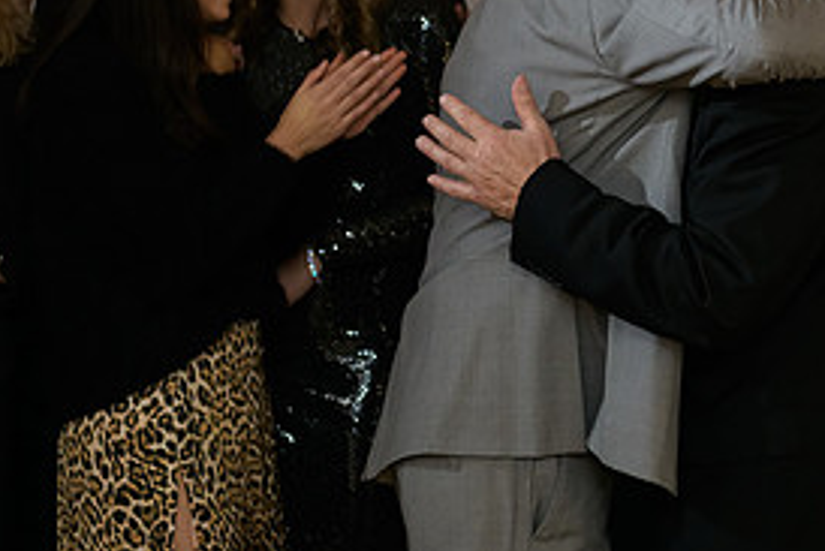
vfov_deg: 9.2
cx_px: 696
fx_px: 3393
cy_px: -2
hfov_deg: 13.8
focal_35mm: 148
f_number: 3.2
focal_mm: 70
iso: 1000
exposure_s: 1/125
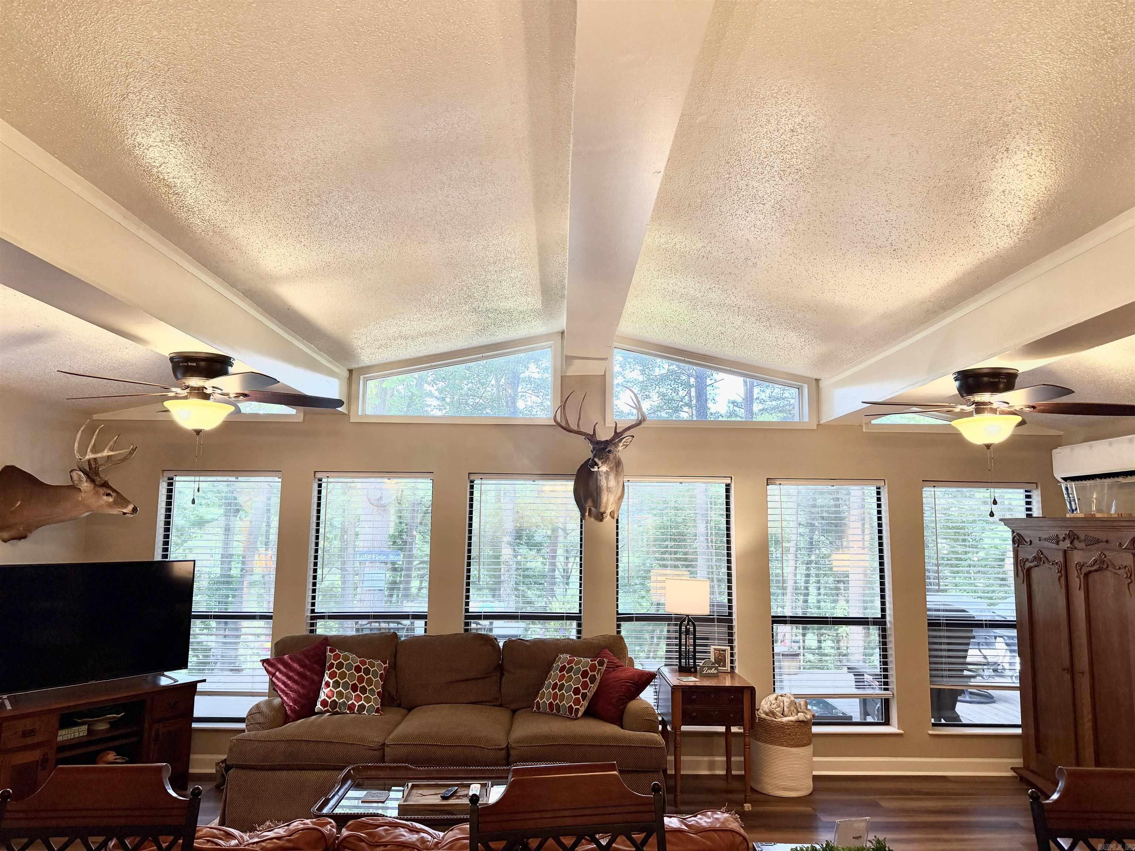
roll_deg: -0.3
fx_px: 787
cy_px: 426
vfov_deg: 56.8
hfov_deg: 71.6
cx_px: 568
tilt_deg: +6.7
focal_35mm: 24
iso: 250
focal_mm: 6.76
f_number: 1.78
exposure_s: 1/120
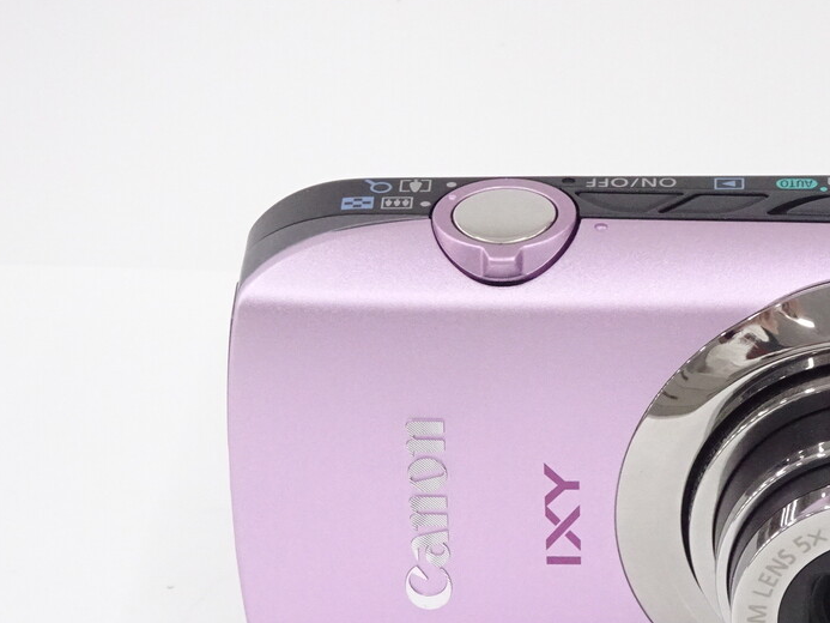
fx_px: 3861
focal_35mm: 161
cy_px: 425
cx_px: 705
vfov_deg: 9.2
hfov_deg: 12.2
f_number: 5
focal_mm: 15.92
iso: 800
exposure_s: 1/100
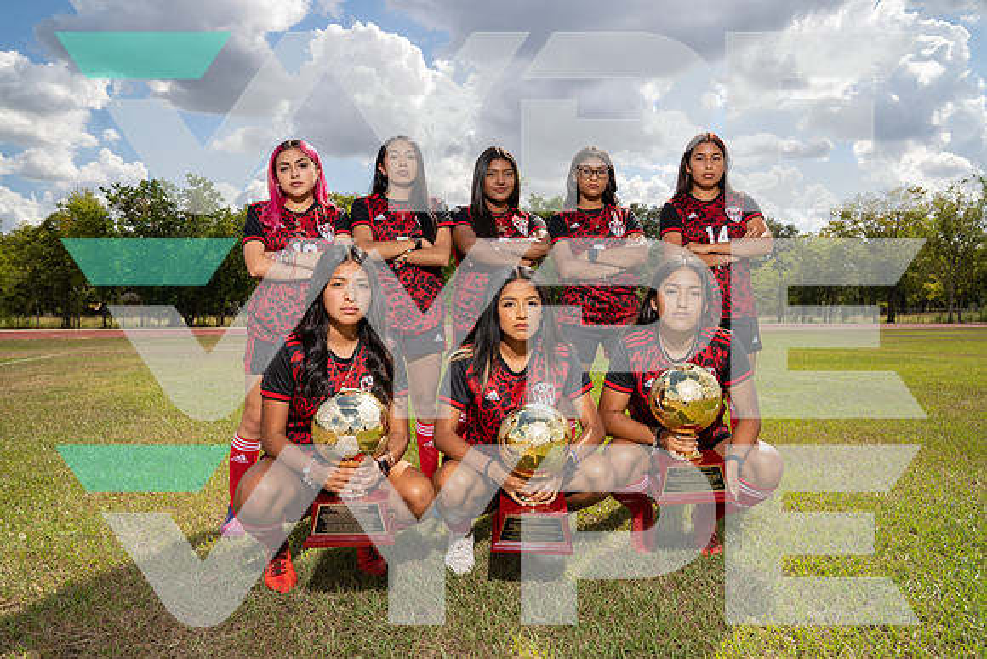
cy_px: 330
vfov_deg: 53.2
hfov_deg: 73.7
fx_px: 658
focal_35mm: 24
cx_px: 494
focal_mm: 24
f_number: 8
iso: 100
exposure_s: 1/250
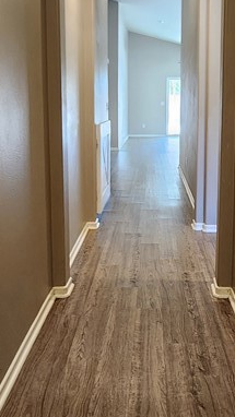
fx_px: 421
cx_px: 140
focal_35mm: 38
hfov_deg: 31.1
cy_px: 154
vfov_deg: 52.2
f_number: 2.2
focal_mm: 2.2
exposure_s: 1/40
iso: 320
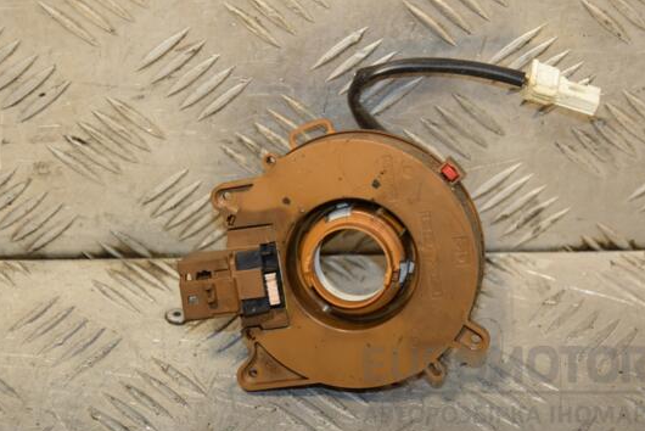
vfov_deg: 12.2
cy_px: 202
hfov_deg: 18.3
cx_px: 340
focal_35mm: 112
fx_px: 2008
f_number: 5.6
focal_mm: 66
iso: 800
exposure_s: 1/200
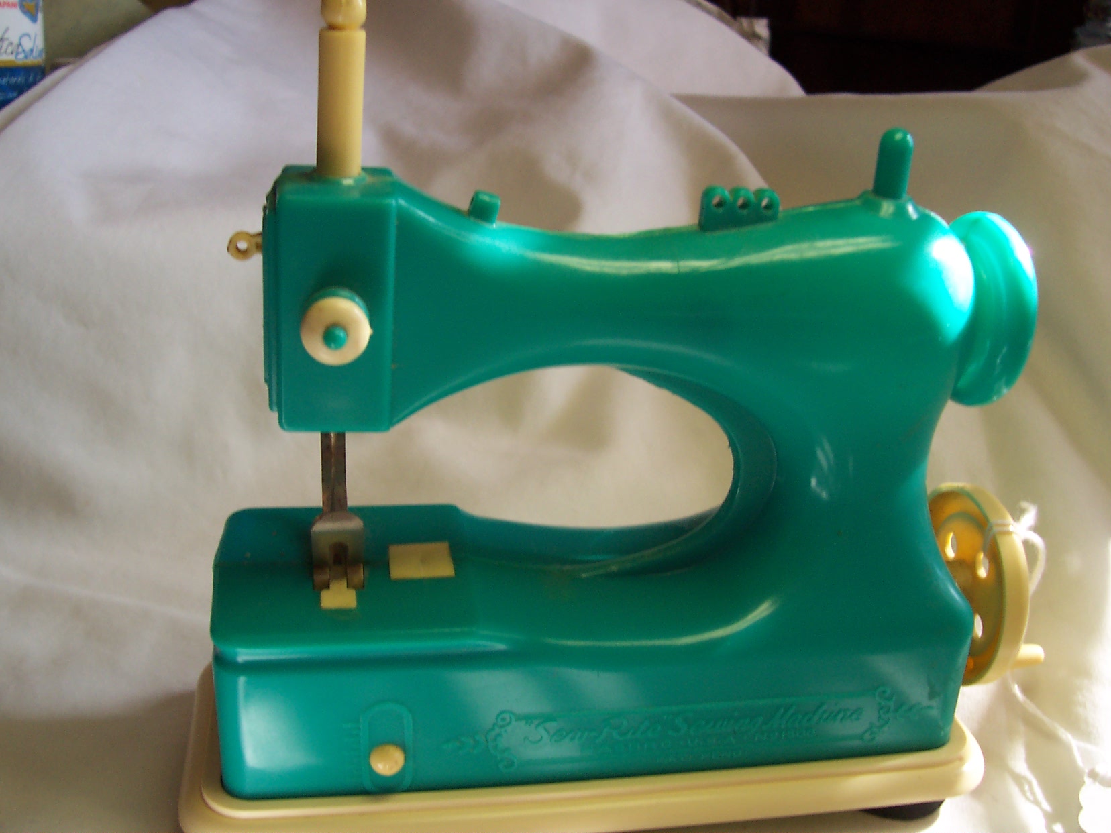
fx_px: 1188
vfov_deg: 38.7
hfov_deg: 50.1
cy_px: 416
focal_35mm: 37
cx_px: 556
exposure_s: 1/125
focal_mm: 5.6
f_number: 2.8
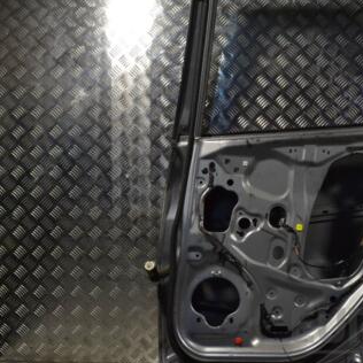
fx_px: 688
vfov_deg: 29.5
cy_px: 172
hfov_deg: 29.1
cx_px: 270
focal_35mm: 58
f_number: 11
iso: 3200
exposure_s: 1/500
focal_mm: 24
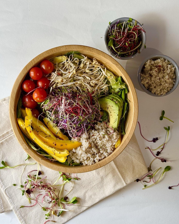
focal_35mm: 51
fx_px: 338
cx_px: 89
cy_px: 109
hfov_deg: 29.7
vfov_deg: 36.6
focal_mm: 6.76
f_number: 1.78
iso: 100
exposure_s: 1/121
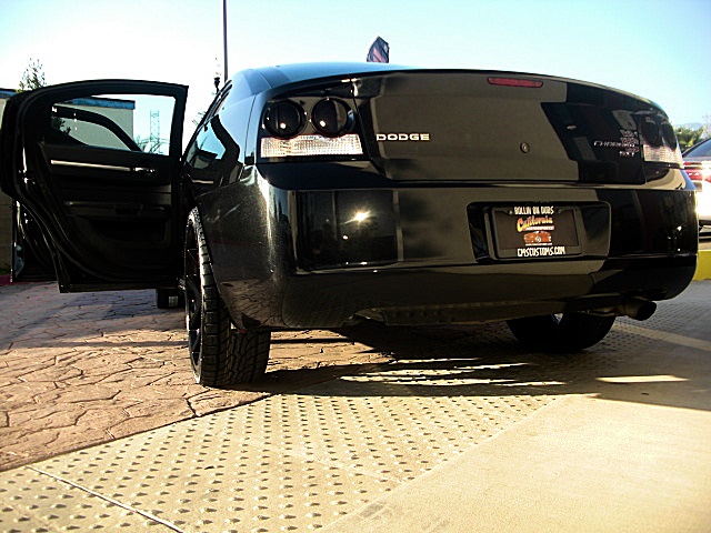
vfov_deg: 39.7
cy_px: 266
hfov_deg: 51.4
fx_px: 739
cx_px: 356
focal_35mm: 36
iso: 50
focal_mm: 6.3
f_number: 2.8
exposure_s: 1/200
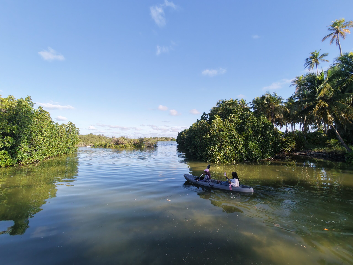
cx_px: 176
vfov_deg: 78.1
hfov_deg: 94.5
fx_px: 163
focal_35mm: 16
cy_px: 132
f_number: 2.2
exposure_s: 1/400
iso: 100
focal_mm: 3.05
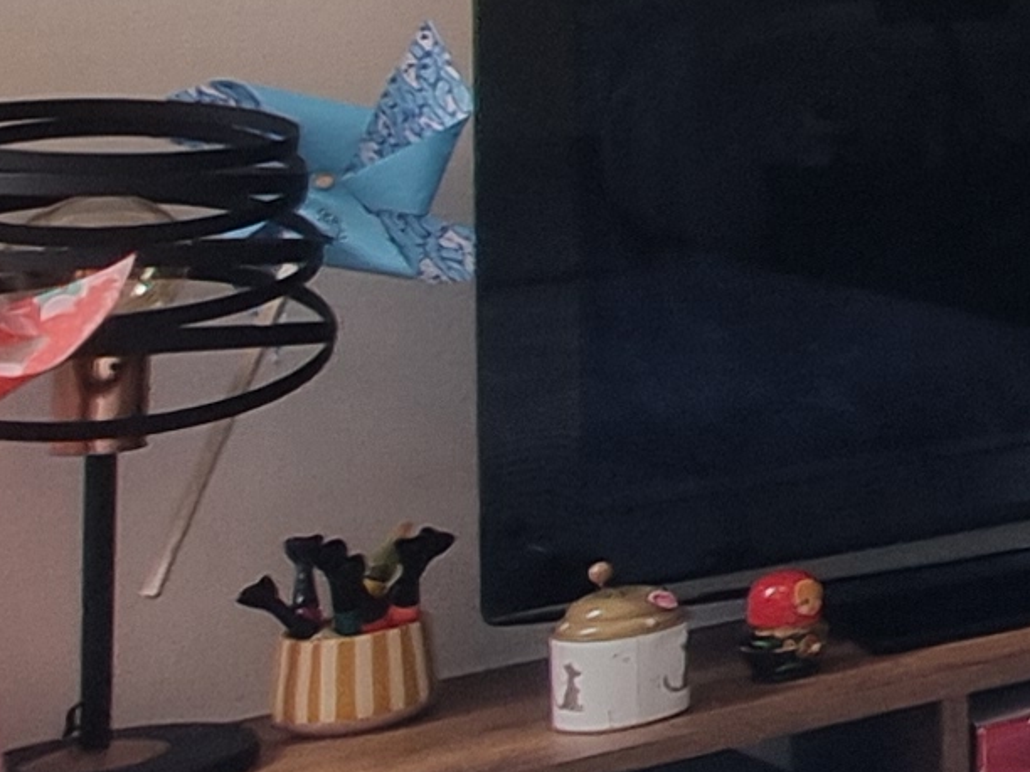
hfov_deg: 13.5
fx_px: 2529
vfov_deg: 16.5
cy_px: -217
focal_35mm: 85
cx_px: 2688
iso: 50
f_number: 2.2
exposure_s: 1/53
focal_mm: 2.2
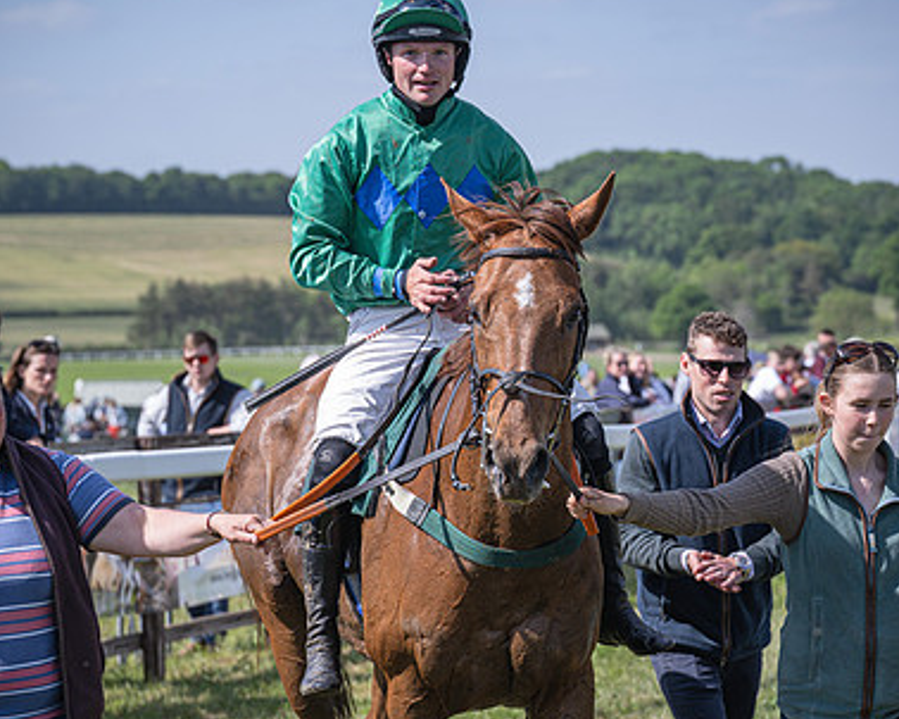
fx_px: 3457
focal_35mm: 130
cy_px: 347
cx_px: 670
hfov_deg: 14.8
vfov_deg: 11.9
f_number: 4
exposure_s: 1/1600
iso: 200
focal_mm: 70
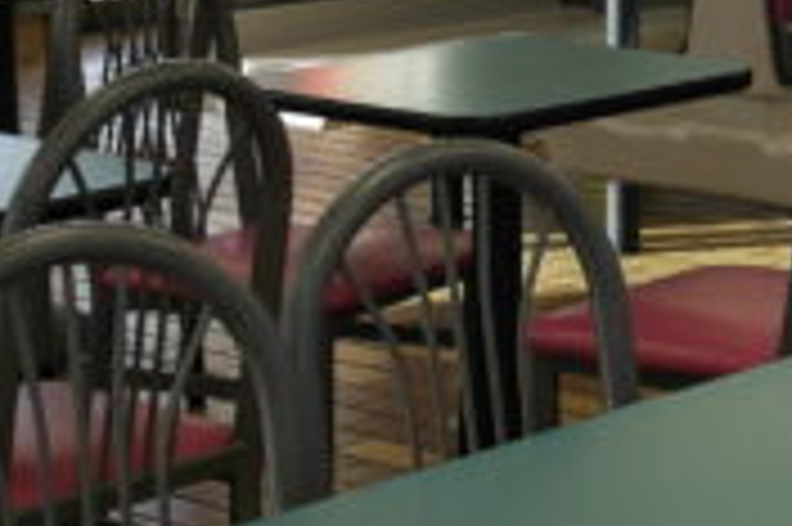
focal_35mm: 131
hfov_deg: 14.5
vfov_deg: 10.1
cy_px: -238
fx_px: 2879
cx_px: 1220
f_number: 3.5
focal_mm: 20
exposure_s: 1/80
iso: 100
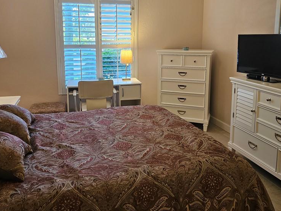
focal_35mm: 32
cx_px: 137
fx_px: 260
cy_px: 76
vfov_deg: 43.7
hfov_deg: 56.8
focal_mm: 6.3
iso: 125
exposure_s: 1/120
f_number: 1.7
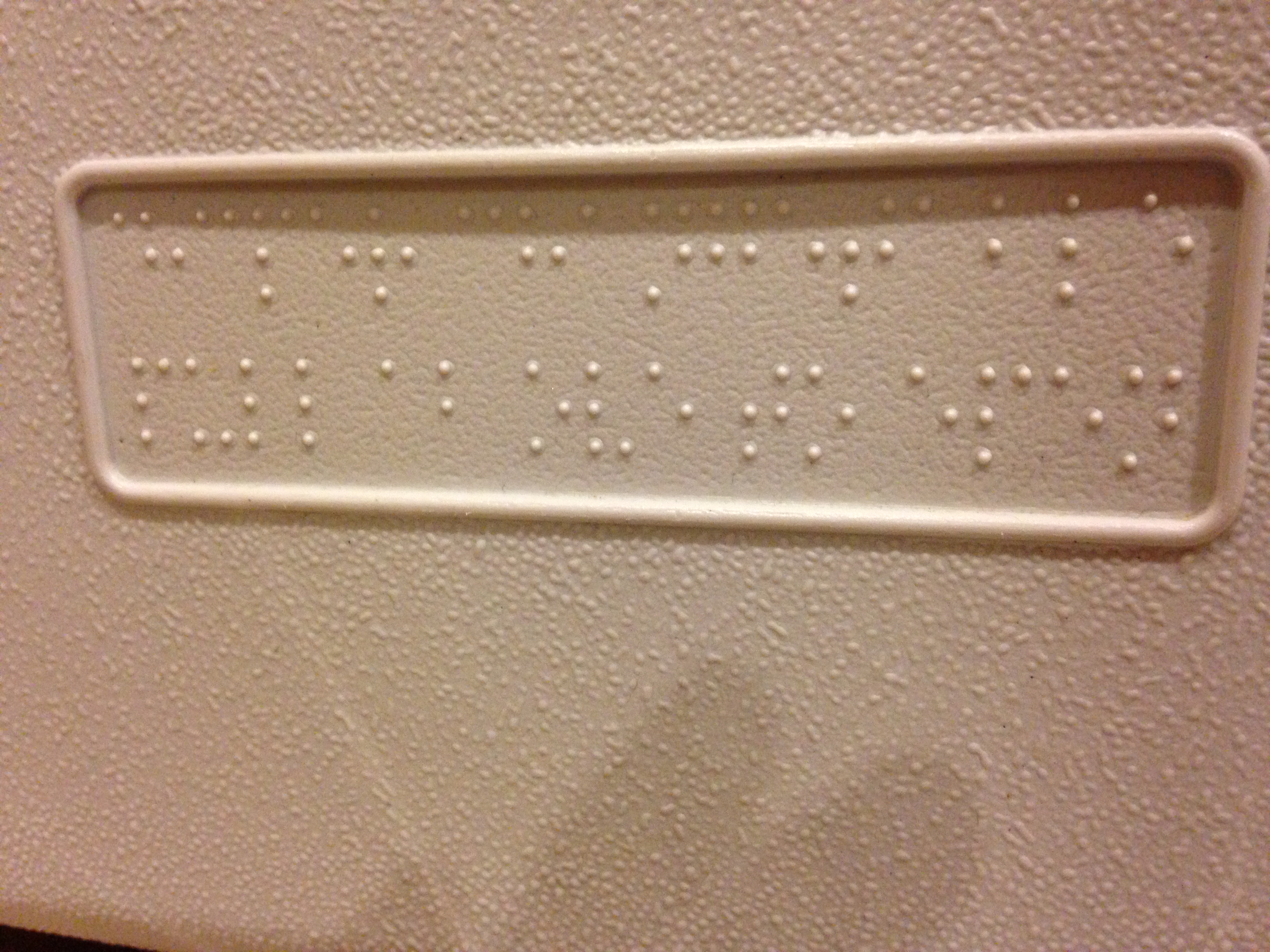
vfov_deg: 42.9
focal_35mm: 33
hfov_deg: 55.4
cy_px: 476
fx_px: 1211
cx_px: 635
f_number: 2.4
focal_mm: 4.13
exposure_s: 1/20
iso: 400
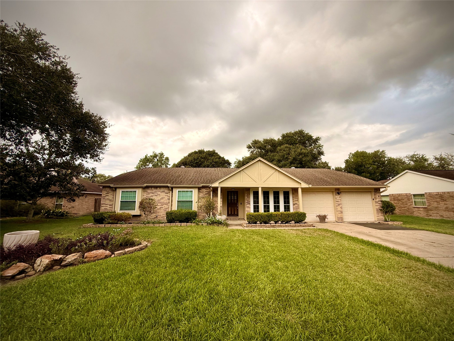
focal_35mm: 14
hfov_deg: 102.1
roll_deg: +0.7
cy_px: 170
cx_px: 227
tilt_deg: +9.3
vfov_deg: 85.7
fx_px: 184
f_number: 2.2
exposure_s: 1/131
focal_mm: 2.22
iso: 50
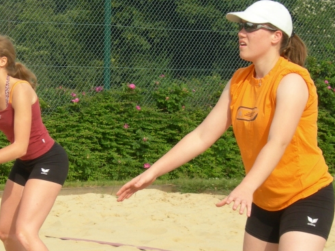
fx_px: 1654
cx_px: 121
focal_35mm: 171
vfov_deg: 8.7
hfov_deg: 11.6
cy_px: 184
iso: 50
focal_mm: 17
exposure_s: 1/166
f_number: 6.8
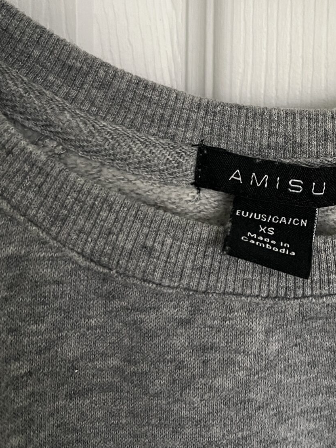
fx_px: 621
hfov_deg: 29.0
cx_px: 308
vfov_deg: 39.2
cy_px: 148
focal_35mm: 48
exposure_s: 1/60
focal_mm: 5.1
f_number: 1.6
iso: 500
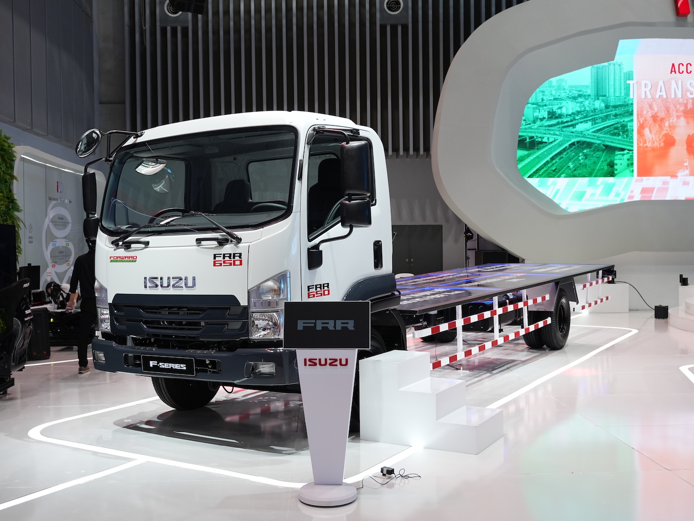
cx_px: 342
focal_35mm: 38
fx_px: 757
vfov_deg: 37.9
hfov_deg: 49.2
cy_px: 261
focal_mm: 34.7
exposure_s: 1/125
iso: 1000
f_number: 4
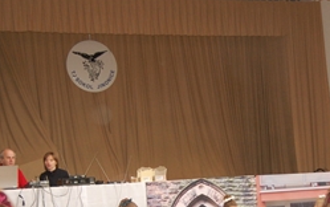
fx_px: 855
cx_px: 224
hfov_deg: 21.7
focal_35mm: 95
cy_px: 200
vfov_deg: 13.6
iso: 1000
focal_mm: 31
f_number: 4.5
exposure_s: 1/60
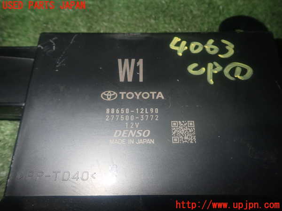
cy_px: 106
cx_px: 141
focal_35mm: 30
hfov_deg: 60.0
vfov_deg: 46.8
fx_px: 244
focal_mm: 5.4
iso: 200
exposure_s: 1/30
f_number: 6.3
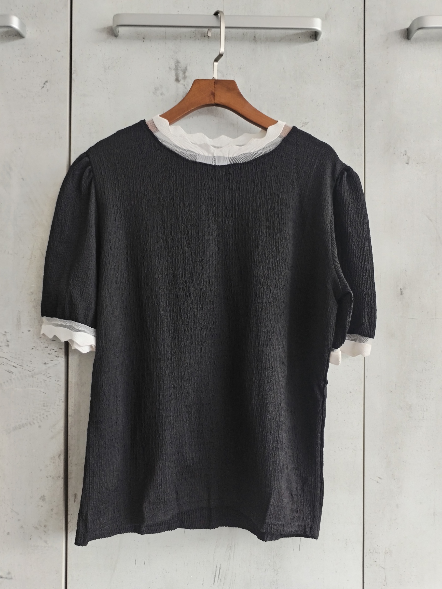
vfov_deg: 61.7
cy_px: 294
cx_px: 221
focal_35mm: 29
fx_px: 494
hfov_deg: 48.2
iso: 117
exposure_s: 1/50
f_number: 1.8
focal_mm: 4.75
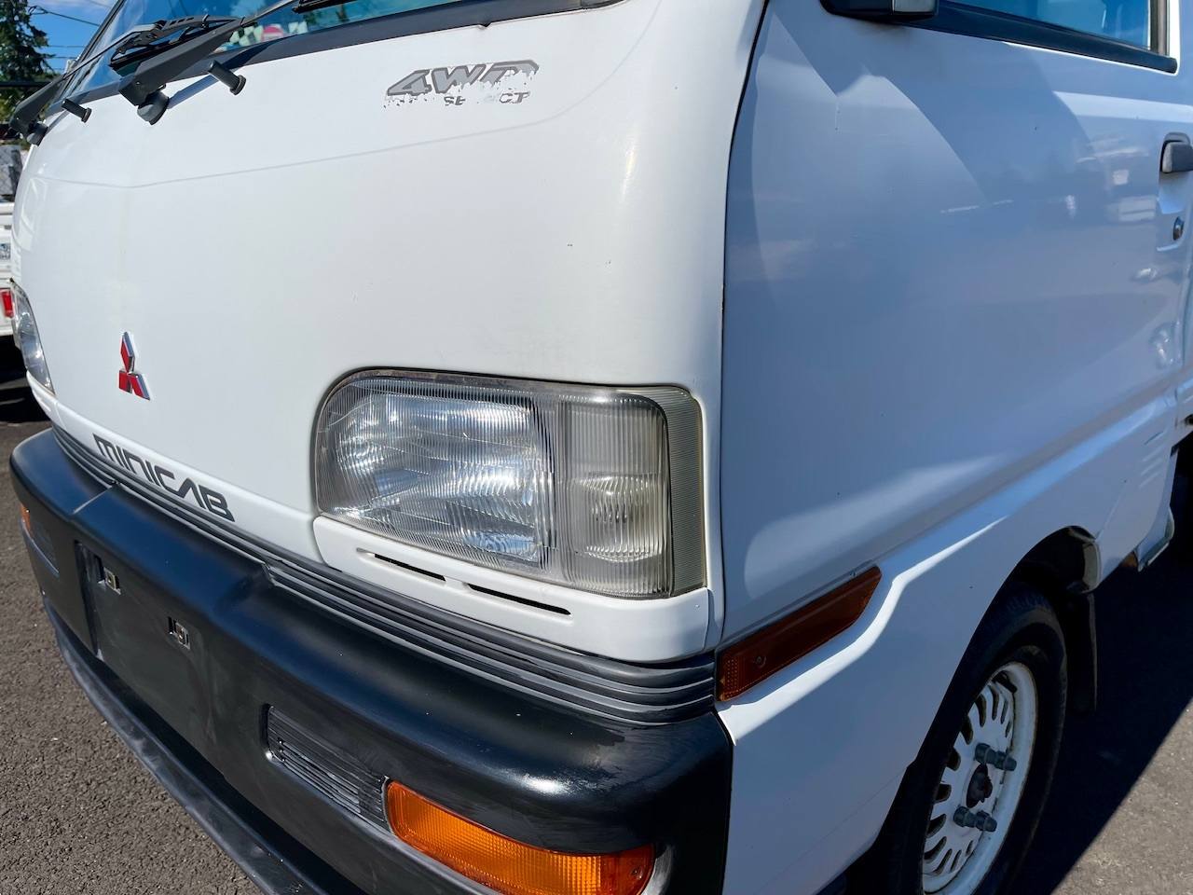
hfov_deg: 69.4
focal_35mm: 25
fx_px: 862
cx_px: 596
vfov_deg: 54.9
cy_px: 448
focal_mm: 5.1
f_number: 1.6
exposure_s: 1/7937
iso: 32
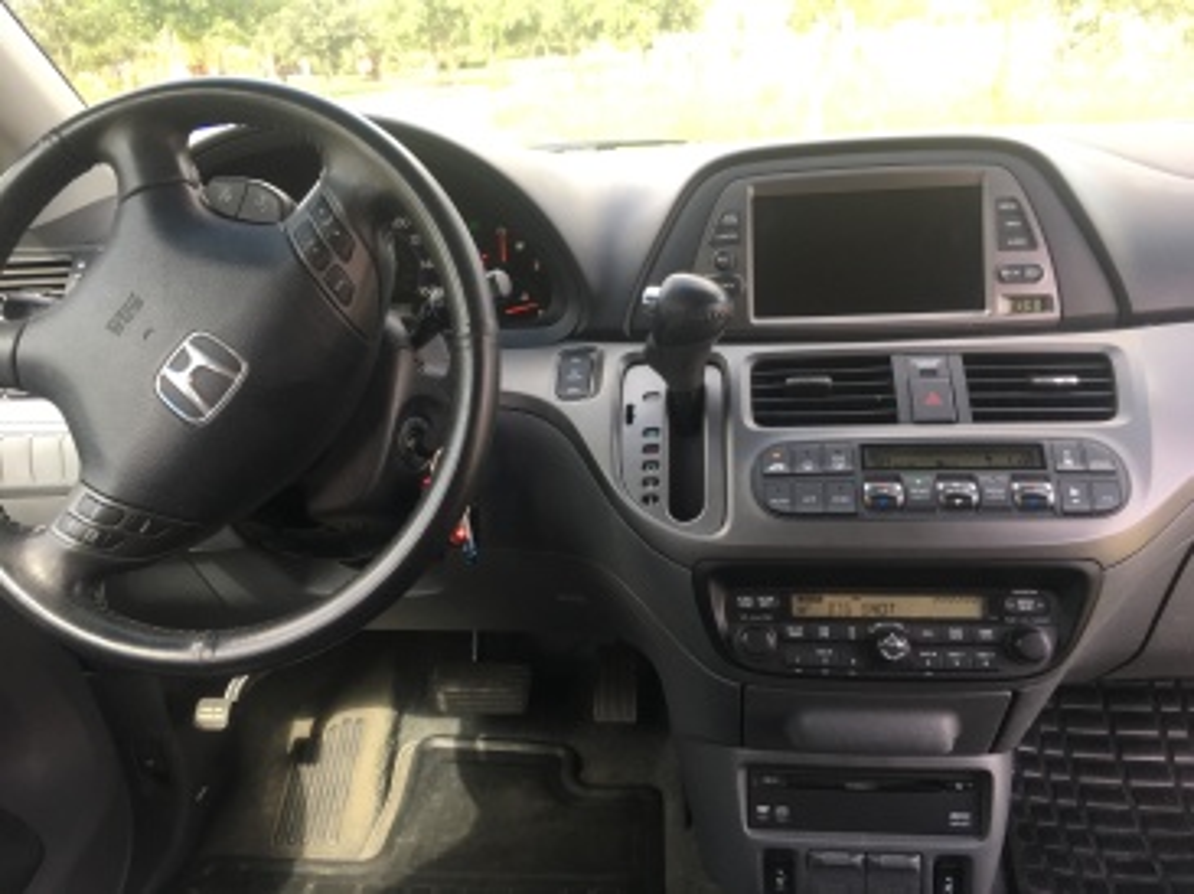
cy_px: 447
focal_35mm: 29
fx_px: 1000
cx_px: 597
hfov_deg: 61.7
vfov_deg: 48.2
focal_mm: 4.15
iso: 40
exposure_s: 1/120
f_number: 2.2
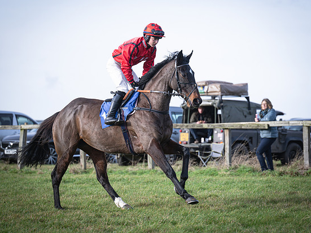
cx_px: 189
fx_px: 1653
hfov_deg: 10.7
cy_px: 108
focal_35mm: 184
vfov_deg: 8.1
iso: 125
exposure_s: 1/1000
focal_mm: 104
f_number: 2.8
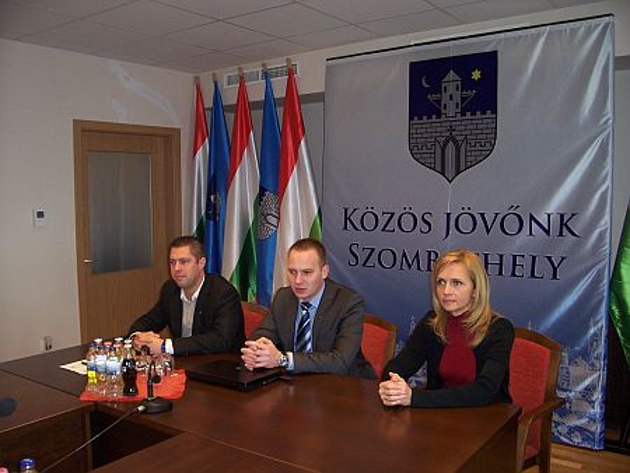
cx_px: 315
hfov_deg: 53.9
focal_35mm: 34
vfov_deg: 41.8
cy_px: 236
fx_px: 619
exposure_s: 1/60
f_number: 2.7
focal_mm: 5.6
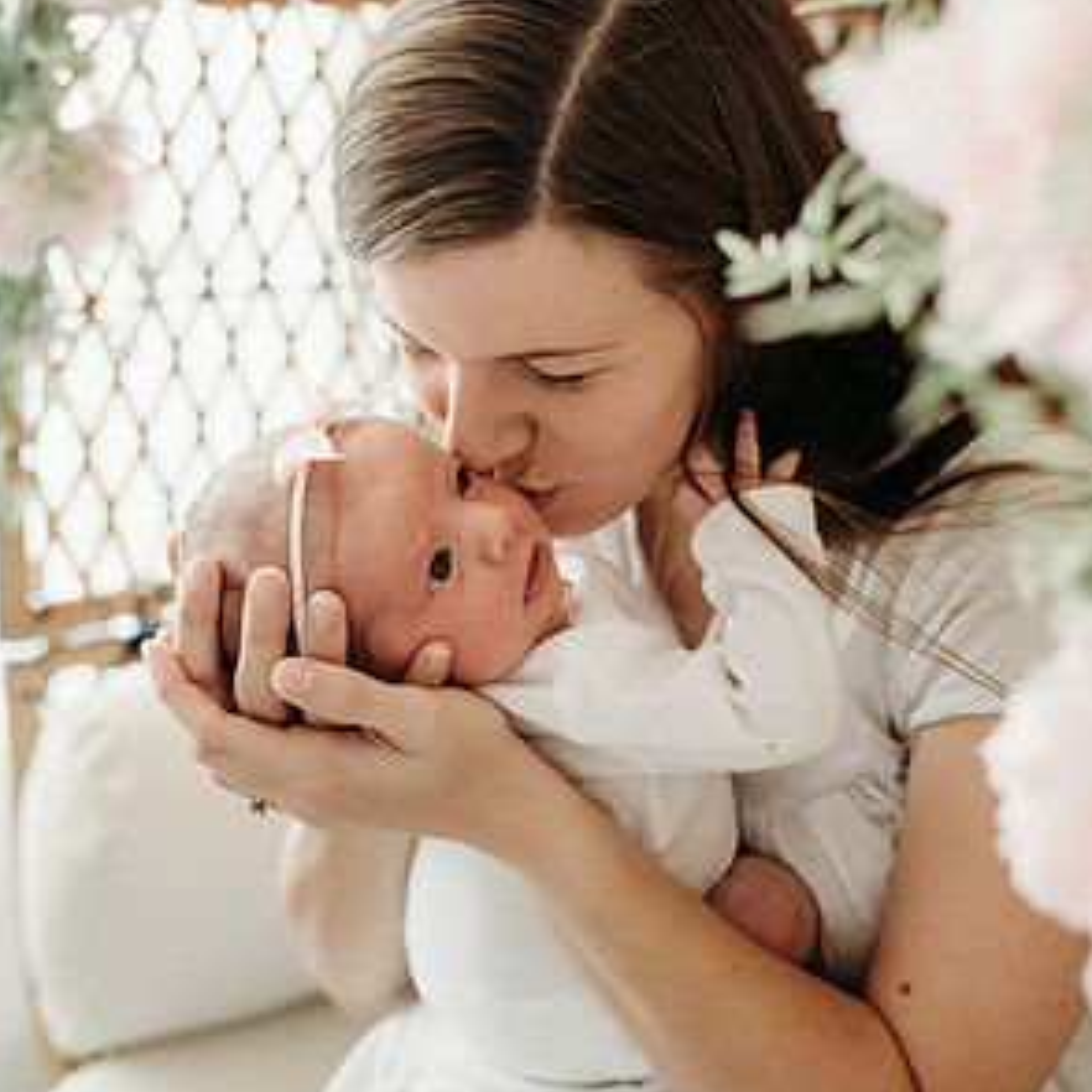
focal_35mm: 65
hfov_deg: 26.5
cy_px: 535
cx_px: 546
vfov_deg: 26.5
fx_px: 2320
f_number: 2.5
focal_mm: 50
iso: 640
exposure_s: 1/200
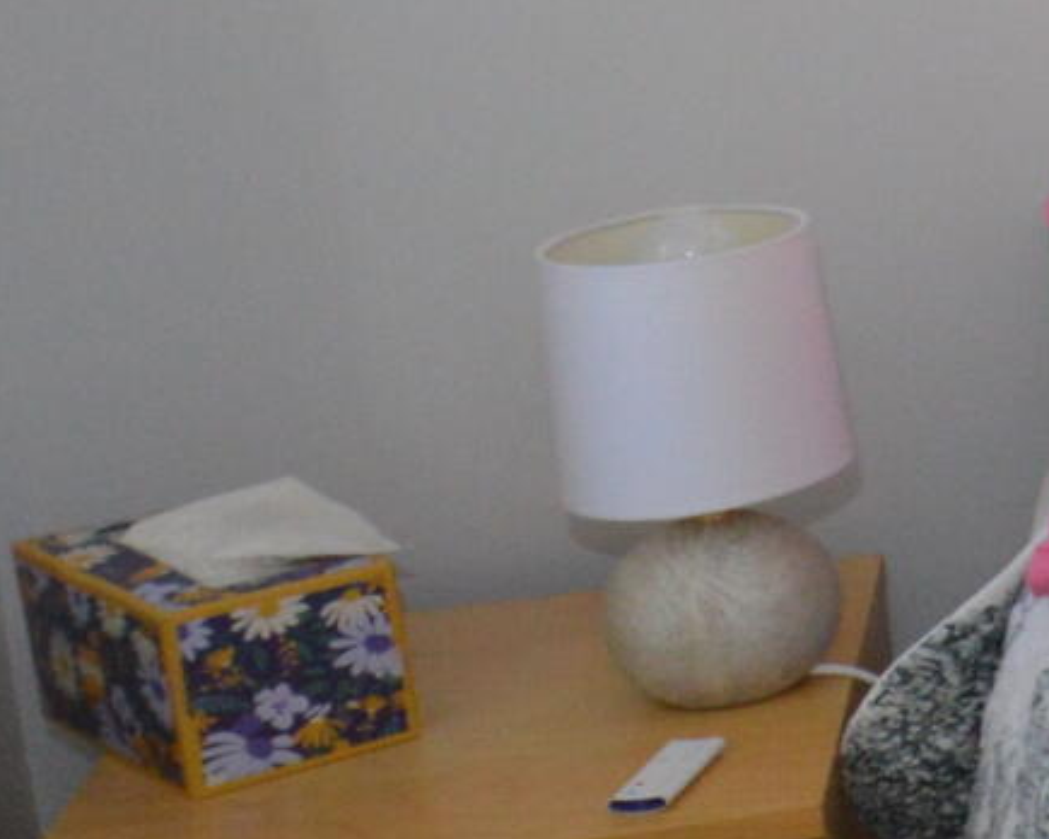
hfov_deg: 11.4
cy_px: 7
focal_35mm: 97
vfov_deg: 15.6
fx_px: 3011
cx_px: 3145
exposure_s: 1/60
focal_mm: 10
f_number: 3.5
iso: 720
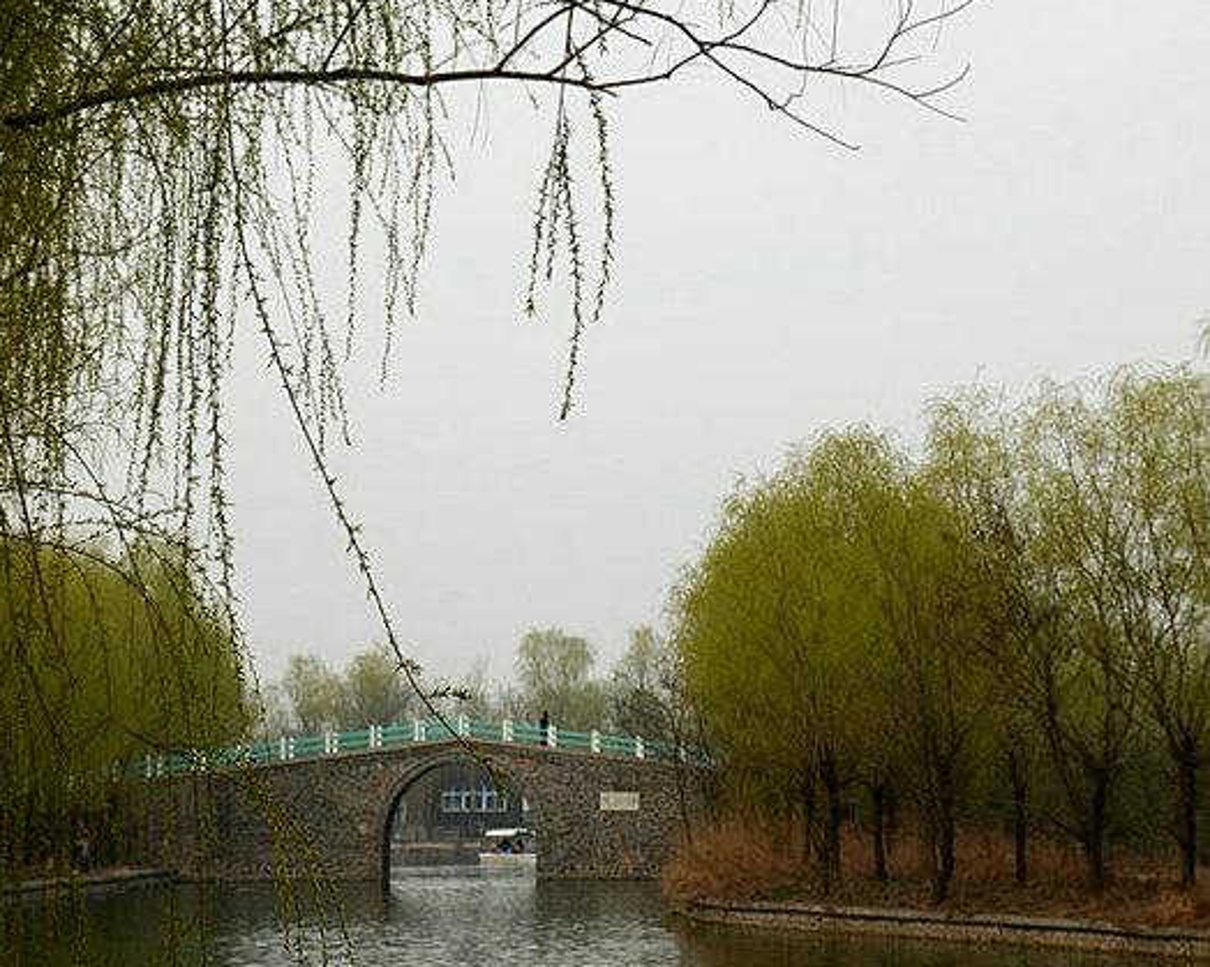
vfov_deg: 11.1
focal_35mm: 139
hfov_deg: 13.9
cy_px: 320
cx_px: 604
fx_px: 4967
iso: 100
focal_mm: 65
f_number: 11
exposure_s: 1/125
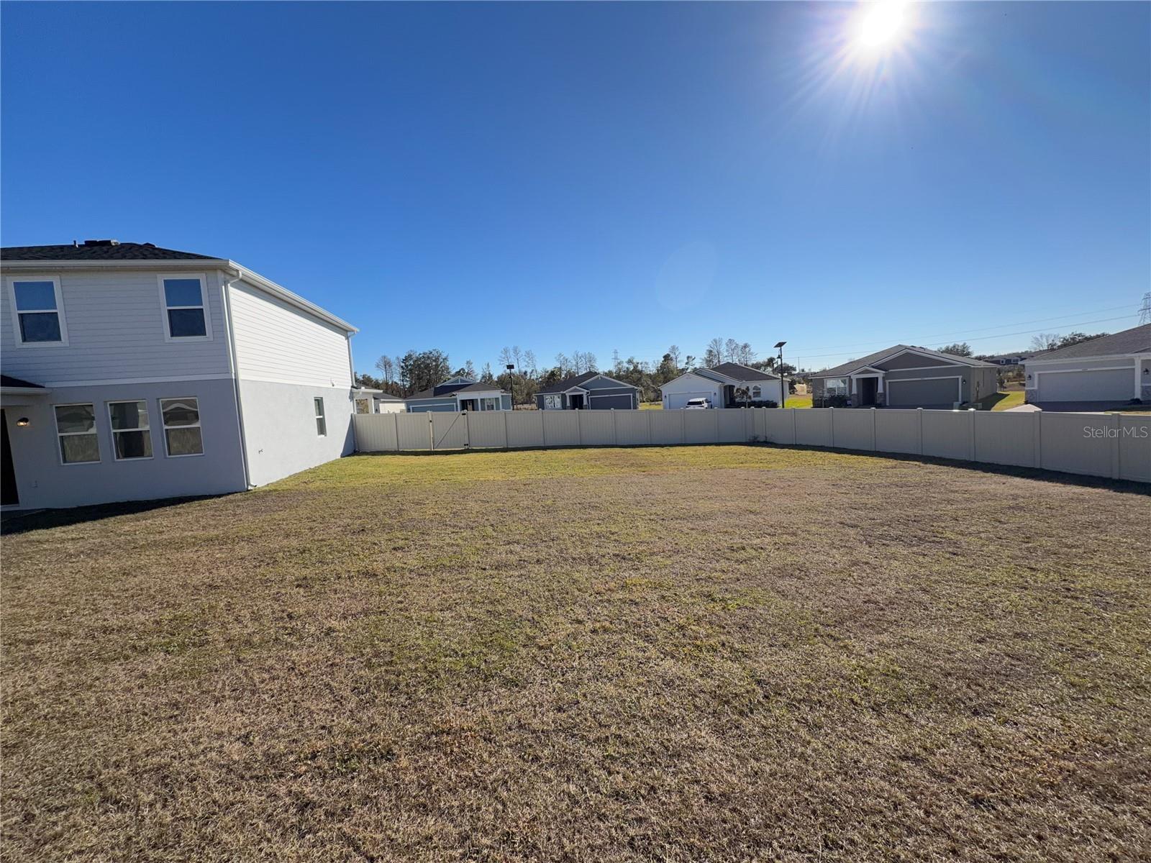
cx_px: 576
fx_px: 466
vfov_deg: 85.7
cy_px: 432
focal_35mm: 14
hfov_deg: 102.1
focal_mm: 2.22
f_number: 2.2
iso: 20
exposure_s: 1/1211
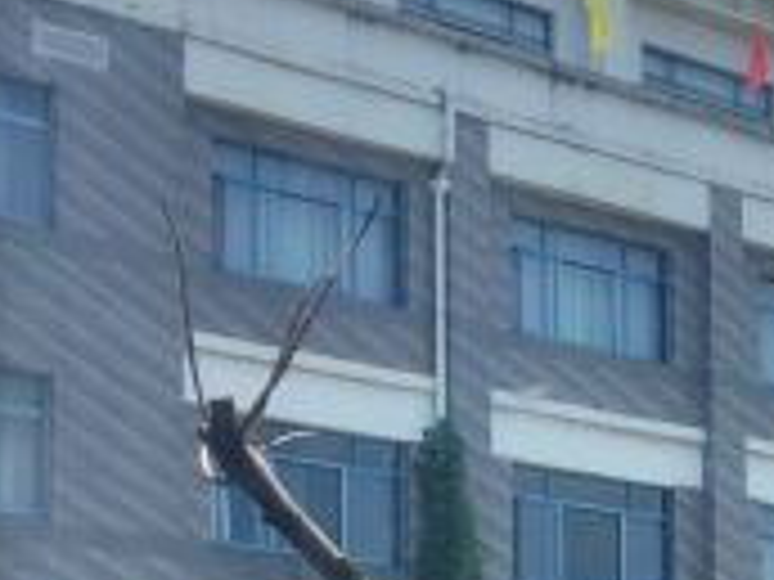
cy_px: 749
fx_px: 2638
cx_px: 1264
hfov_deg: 15.1
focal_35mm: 118
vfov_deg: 12.2
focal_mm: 4.15
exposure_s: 1/1464
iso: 32
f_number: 2.2
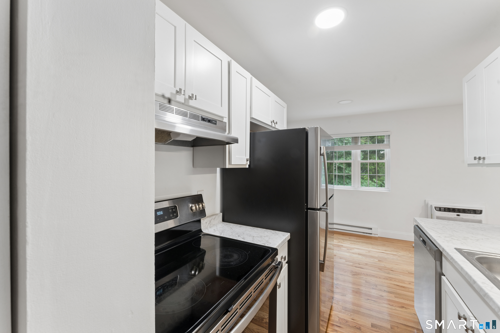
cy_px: 166
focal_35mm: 14
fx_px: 194
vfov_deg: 81.2
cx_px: 250
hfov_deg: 104.3
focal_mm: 14
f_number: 13
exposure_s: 1/2.5
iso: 400
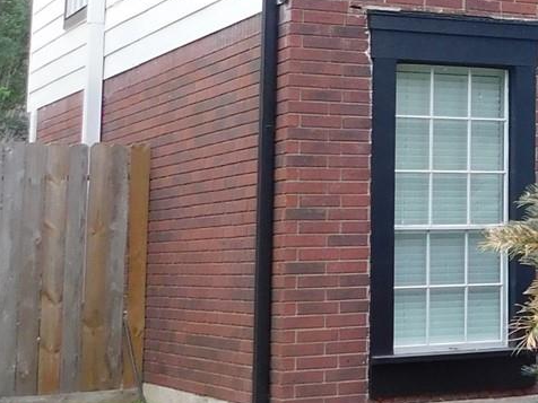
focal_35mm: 99
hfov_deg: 17.3
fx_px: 1539
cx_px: 865
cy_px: 20
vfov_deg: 14.7
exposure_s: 1/60
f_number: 3
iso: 125
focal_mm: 4
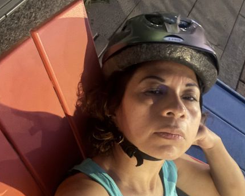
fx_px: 290
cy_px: 130
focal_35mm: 40
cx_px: 121
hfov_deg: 45.8
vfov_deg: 37.0
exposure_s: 1/7
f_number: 1.9
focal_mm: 2.69
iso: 640
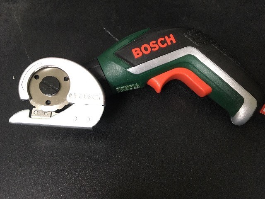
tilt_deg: -63.6
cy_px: 100
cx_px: 132
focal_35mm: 29
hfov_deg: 61.7
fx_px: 222
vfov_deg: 48.2
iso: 200
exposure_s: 1/30
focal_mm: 4.15
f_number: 2.2
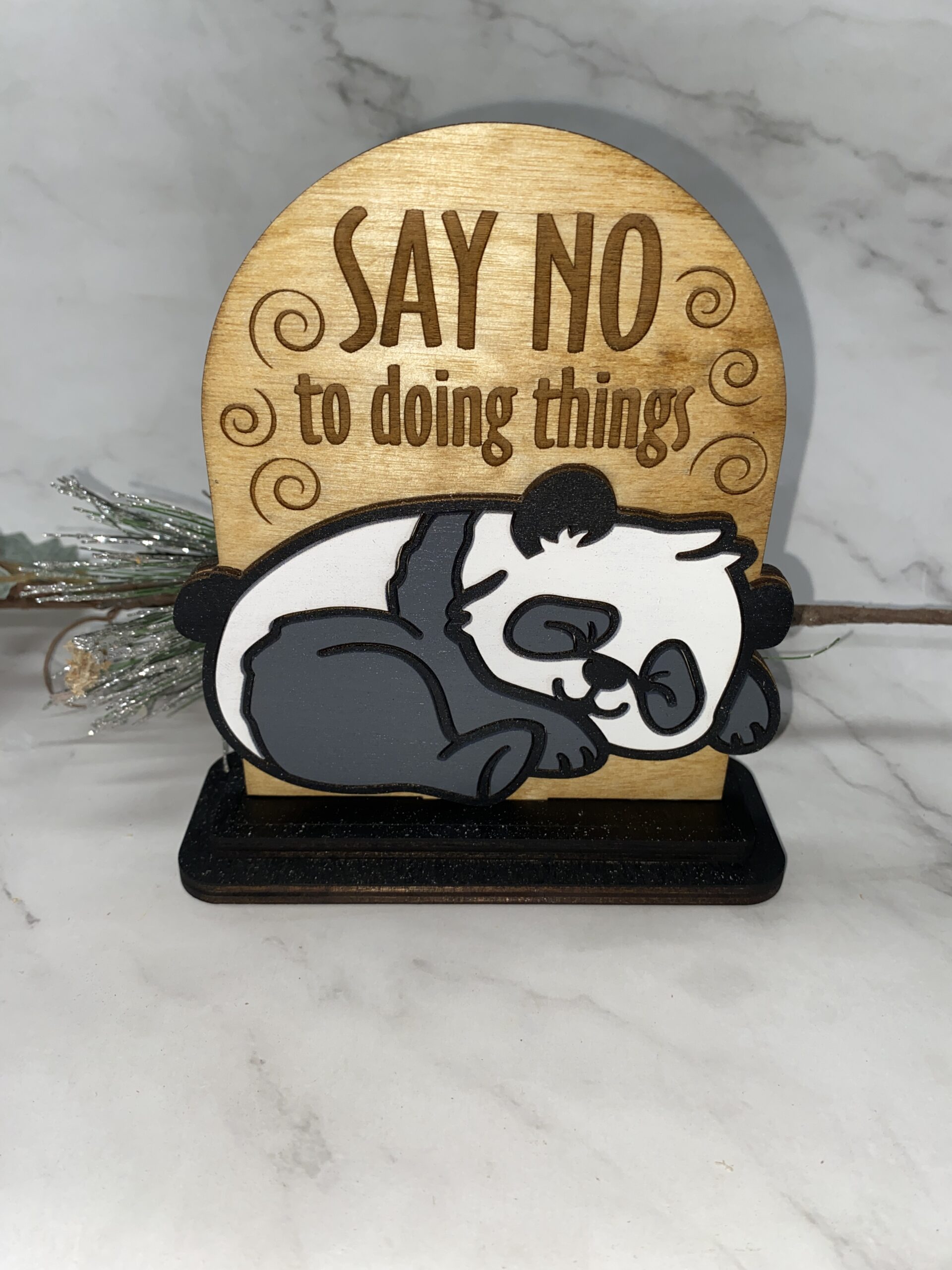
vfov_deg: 67.3
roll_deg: -1.2
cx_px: 476
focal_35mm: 26
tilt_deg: -26.4
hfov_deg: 53.1
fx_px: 953
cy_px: 635
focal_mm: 4.25
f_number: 1.8
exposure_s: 1/349
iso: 32
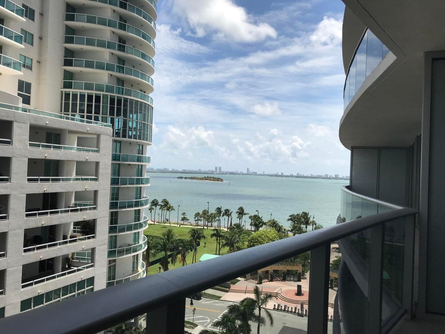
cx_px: 222
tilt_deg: -1.0
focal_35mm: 28
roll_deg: -2.0
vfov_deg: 49.8
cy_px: 167
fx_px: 360
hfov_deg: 63.4
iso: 20
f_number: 1.8
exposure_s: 1/3831
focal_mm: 3.99
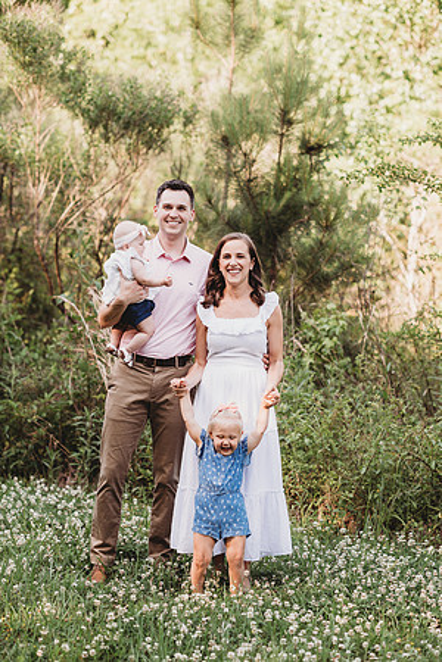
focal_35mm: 85
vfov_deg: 23.9
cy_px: 331
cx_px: 221
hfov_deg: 16.1
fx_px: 1565
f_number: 2.2
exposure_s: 1/250
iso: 100
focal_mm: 85
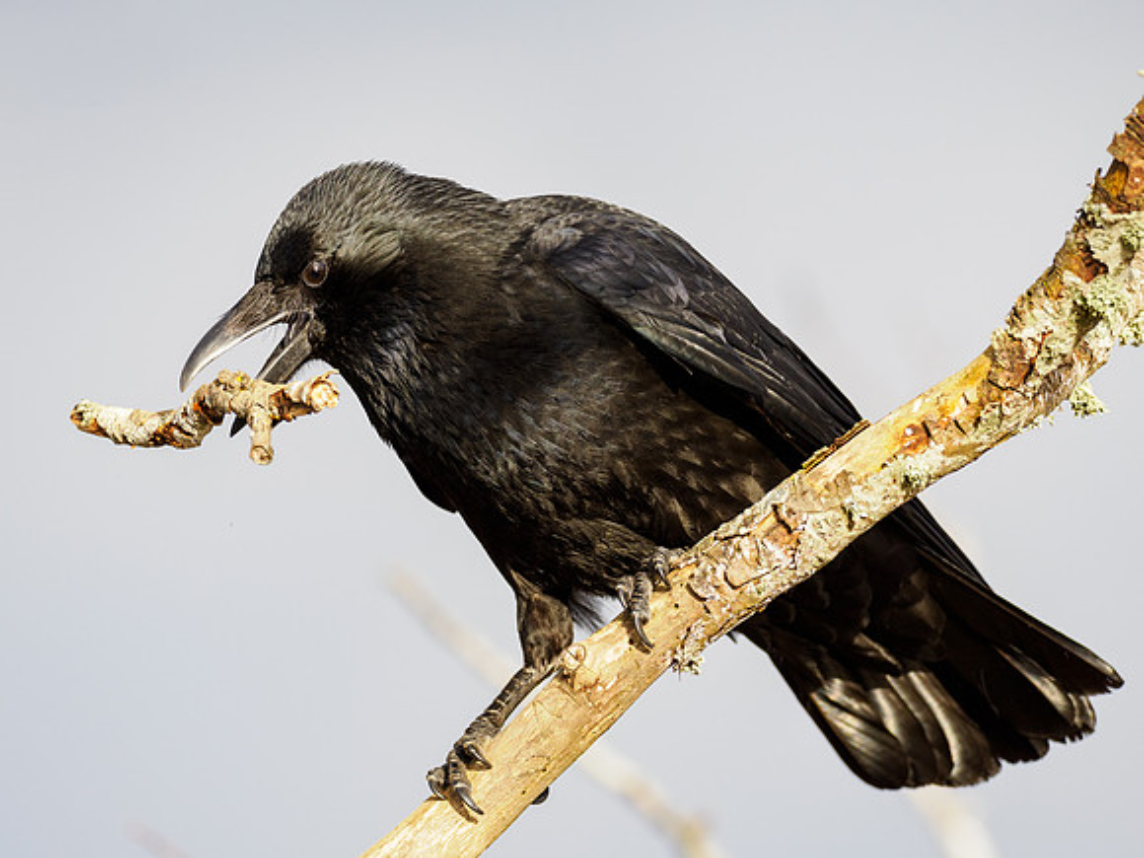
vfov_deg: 2.5
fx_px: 19862
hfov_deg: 3.3
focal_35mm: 601
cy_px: 429
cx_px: 572
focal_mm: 300
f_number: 4
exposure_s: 1/1250
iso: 640
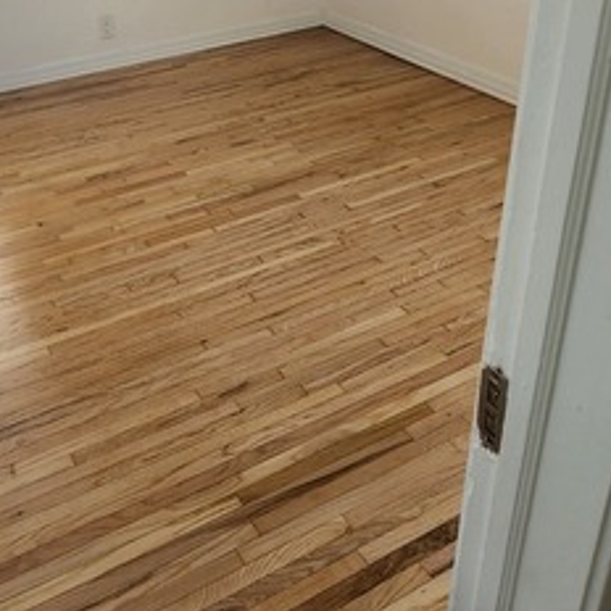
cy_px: 78
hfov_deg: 48.3
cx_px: 174
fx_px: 659
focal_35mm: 33
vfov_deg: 45.7
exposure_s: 1/60
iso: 100
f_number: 2.2
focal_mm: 2.2
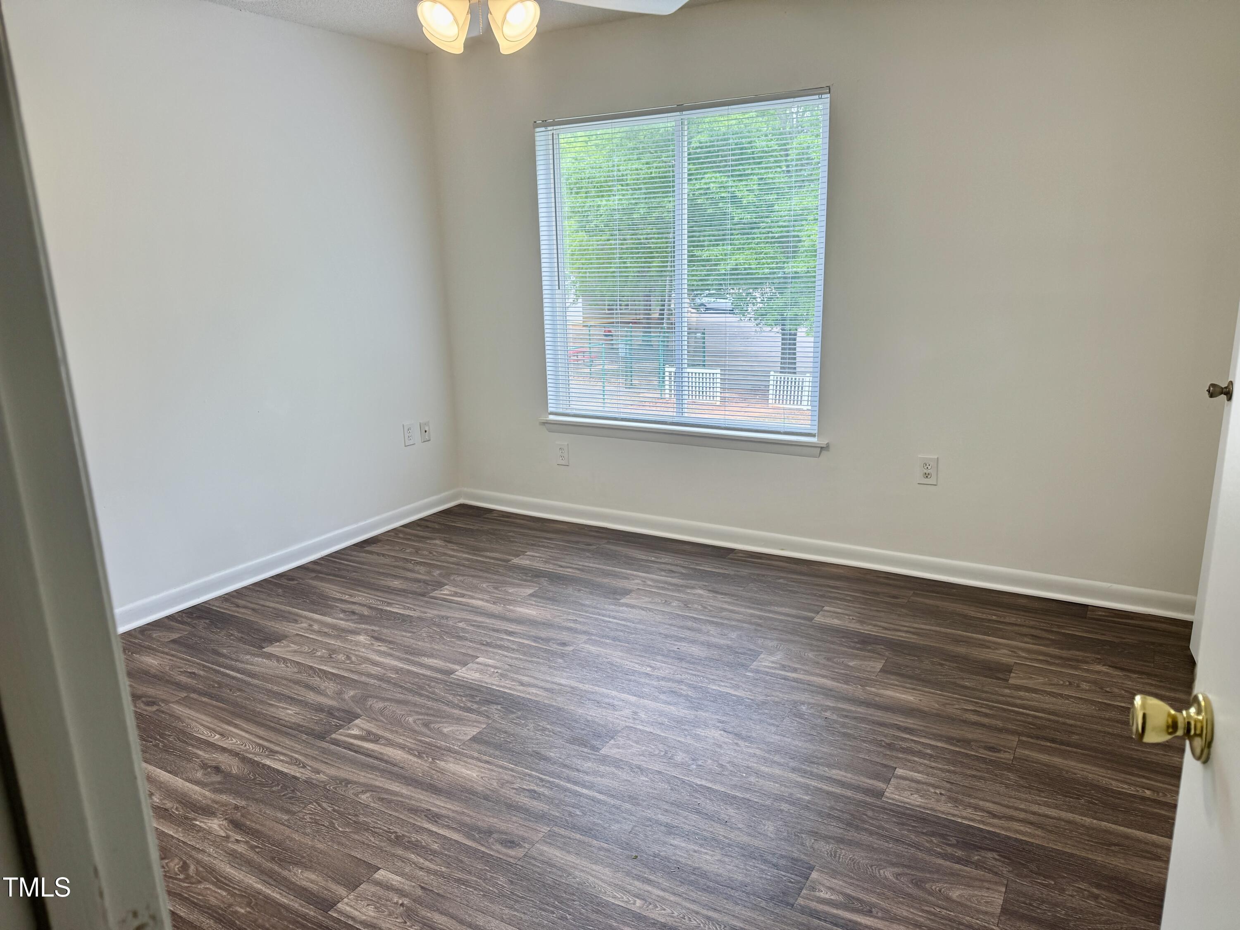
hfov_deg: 71.6
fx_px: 860
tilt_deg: -15.6
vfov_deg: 56.8
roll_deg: +1.5
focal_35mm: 24
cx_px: 620
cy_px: 465
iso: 64
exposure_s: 1/149
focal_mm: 6.76
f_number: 1.78
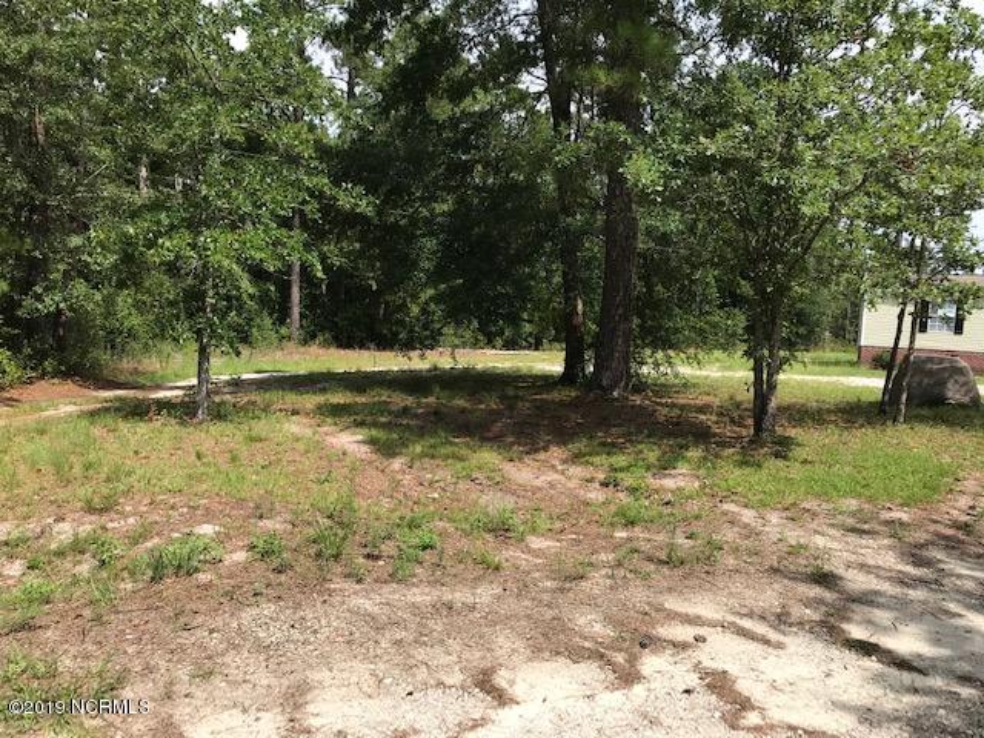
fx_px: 796
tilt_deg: -5.7
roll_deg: -3.9
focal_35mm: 28
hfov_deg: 63.4
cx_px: 492
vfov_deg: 49.7
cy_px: 369
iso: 20
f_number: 1.8
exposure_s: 1/1473
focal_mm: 3.99
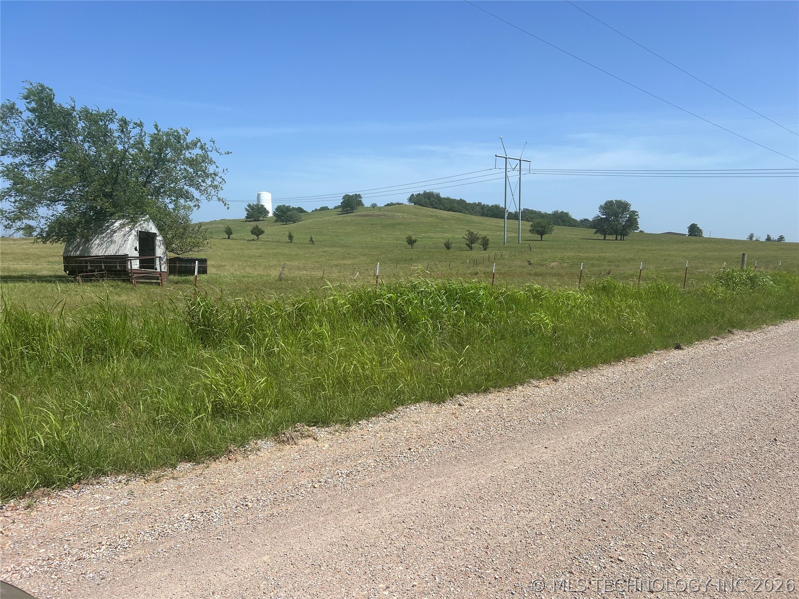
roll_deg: -0.4
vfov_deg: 53.1
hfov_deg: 67.3
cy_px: 300
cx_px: 400
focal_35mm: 26
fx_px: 600
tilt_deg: -4.5
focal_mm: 5.7
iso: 50
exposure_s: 1/5319
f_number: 1.5
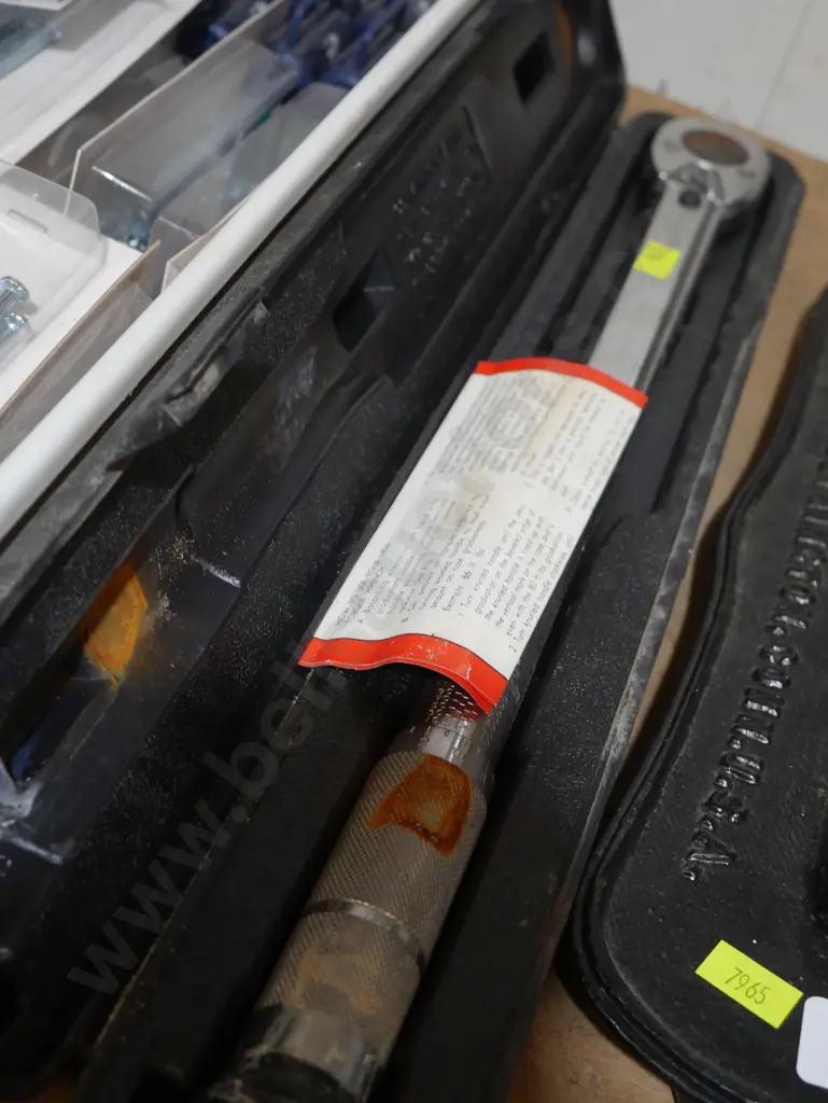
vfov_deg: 38.2
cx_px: 414
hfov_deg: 29.1
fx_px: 1593
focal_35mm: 50
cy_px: 552
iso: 800
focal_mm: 25
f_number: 5.3
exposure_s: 1/60
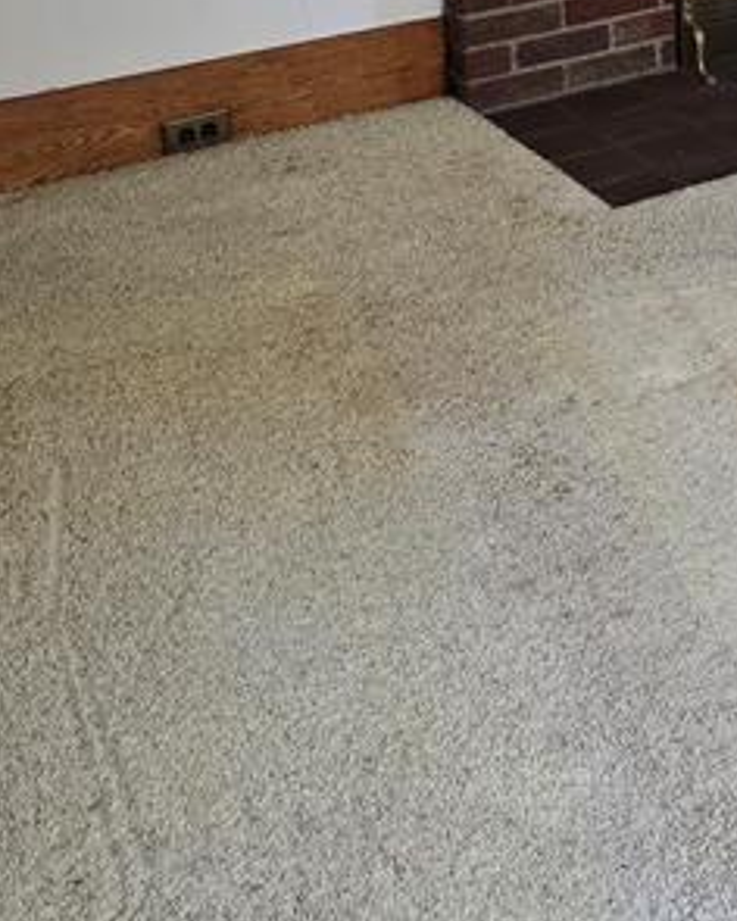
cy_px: -250
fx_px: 2127
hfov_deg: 17.7
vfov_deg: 22.1
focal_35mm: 78
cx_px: 1087
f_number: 1.7
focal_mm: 6.3
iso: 320
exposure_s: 1/120
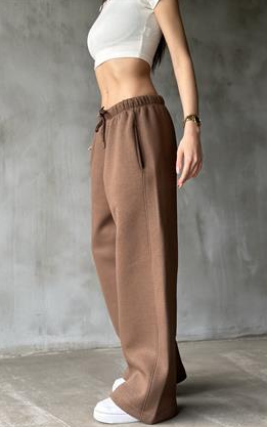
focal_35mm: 52
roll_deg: -0.8
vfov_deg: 38.9
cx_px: 129
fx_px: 605
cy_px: 215
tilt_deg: +2.4
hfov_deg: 24.9
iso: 125
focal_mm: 6.86
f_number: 1.78
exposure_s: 1/62
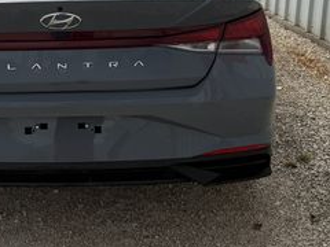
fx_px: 610
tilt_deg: -10.7
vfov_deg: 22.5
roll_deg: -1.3
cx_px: 72
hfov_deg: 29.6
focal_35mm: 64
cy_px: 34
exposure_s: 1/8130
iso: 80
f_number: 1.78
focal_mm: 6.76
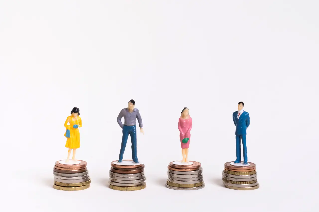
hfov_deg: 27.0
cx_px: 160
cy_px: 106
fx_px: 664
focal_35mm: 75
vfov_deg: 18.2
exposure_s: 1/100
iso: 250
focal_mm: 50
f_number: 13
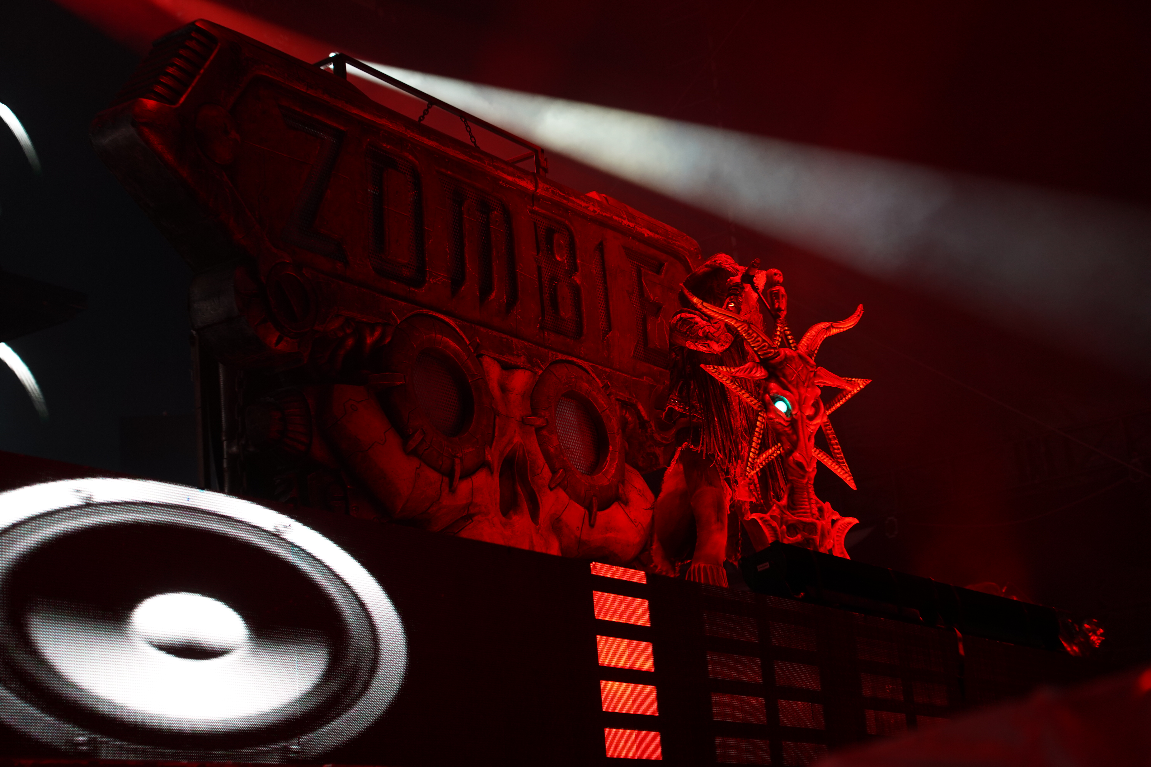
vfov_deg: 22.3
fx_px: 1950
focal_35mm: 61
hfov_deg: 32.9
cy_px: 384
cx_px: 576
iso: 1000
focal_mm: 61
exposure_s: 1/125
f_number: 4
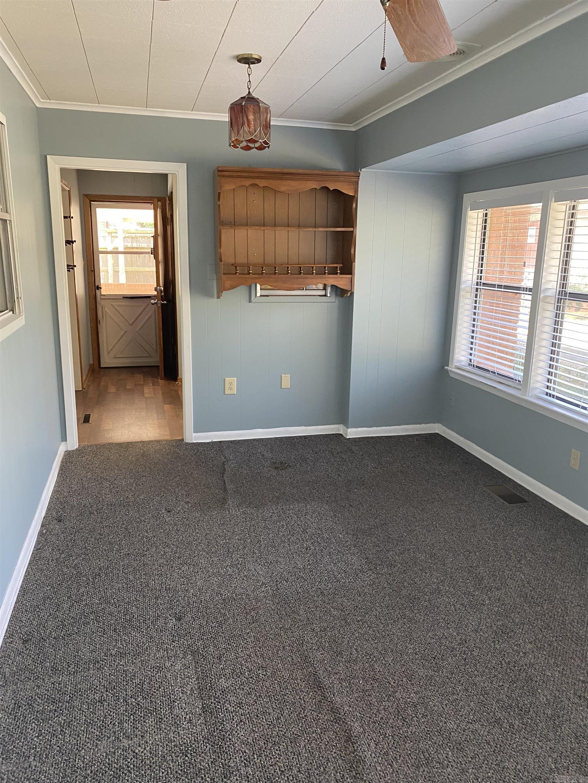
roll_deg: -1.6
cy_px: 392
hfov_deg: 53.1
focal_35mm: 26
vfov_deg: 67.3
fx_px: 589
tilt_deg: -12.4
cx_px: 294
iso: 200
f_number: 1.8
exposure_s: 1/60
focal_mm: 4.25
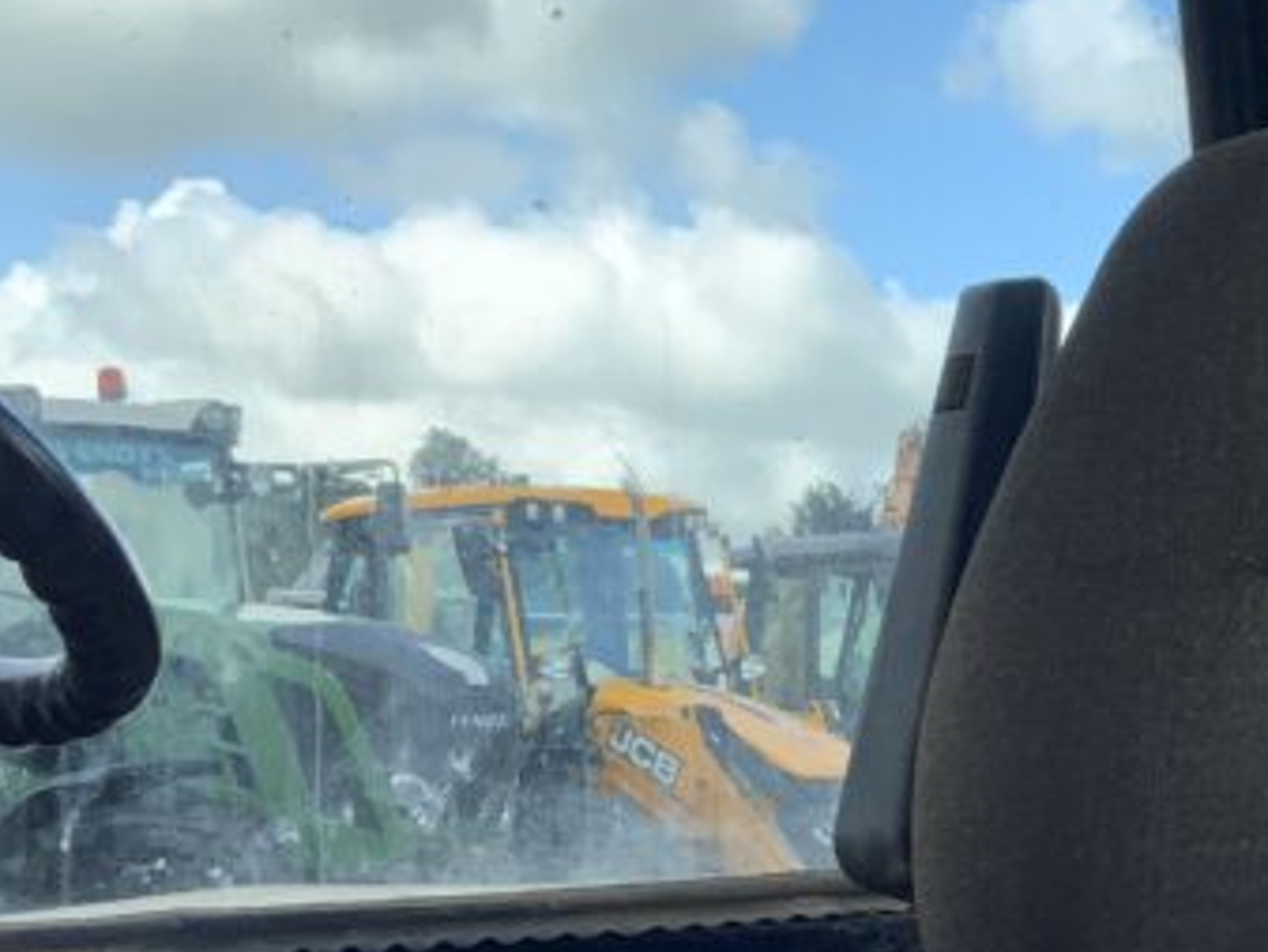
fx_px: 3225
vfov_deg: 16.8
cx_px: 1291
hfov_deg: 21.4
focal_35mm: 88
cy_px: 617
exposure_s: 1/419
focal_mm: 3
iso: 16
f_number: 1.8
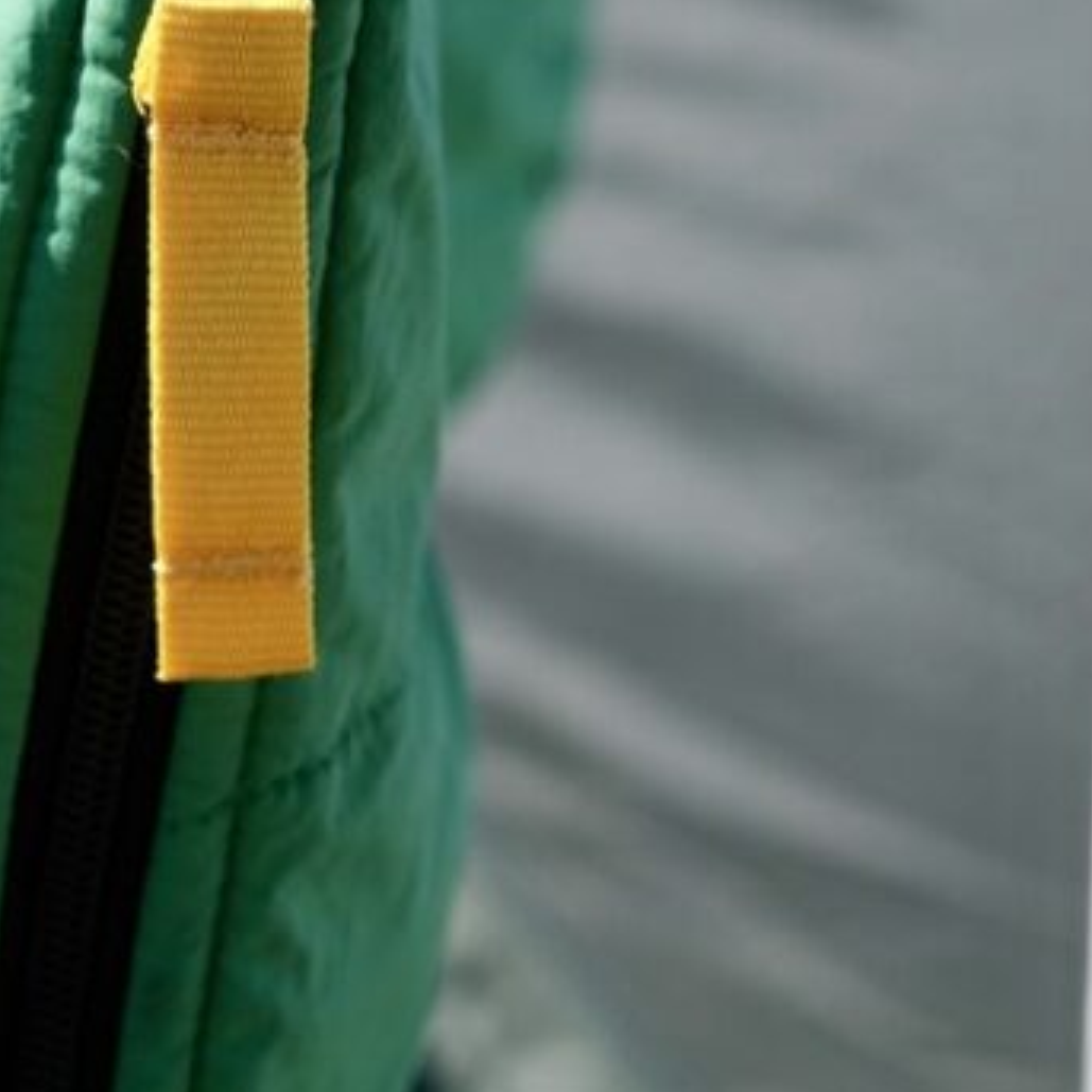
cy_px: 347
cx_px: 215
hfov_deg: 17.4
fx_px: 3533
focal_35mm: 99
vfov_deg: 17.5
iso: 320
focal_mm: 26
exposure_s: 1/950
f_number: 5.6
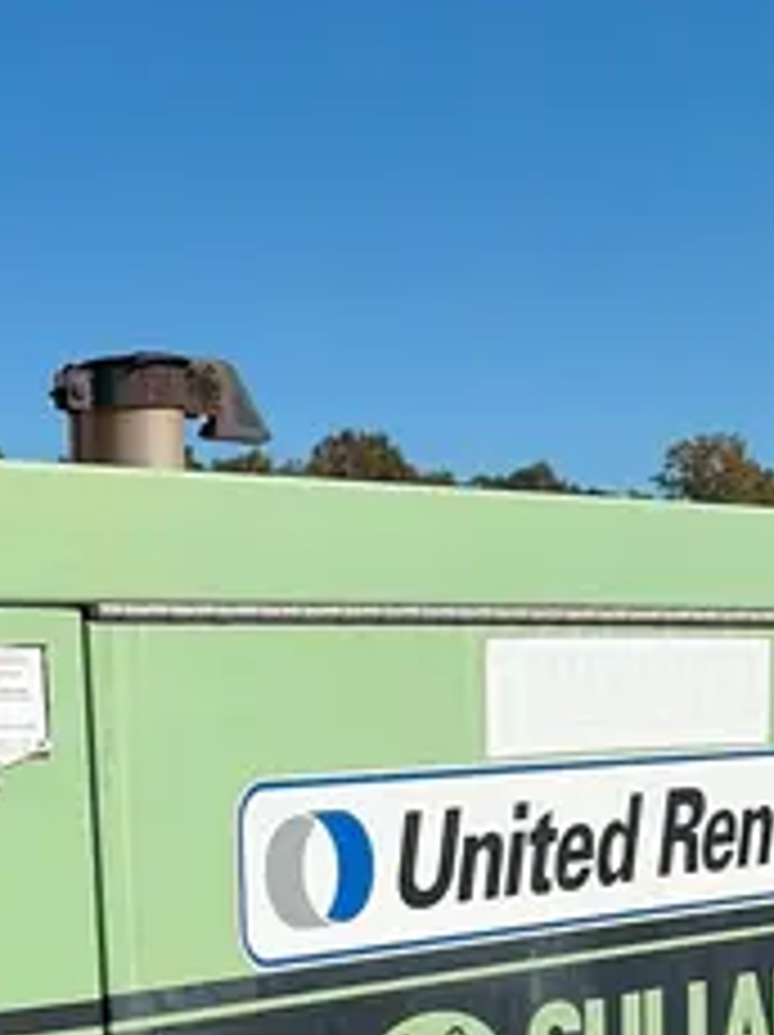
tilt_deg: -12.0
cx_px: -18
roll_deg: +1.9
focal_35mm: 83
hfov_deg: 17.3
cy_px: 1298
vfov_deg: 21.6
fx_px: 2479
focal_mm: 5.96
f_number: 1.6
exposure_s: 1/7813
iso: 64
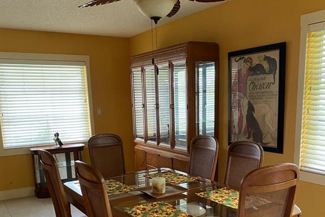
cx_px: 161
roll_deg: +2.3
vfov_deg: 35.0
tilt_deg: -10.0
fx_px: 334
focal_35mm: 37
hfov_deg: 51.9
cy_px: 168
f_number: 1.8
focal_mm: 4.25
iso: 160
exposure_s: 1/60
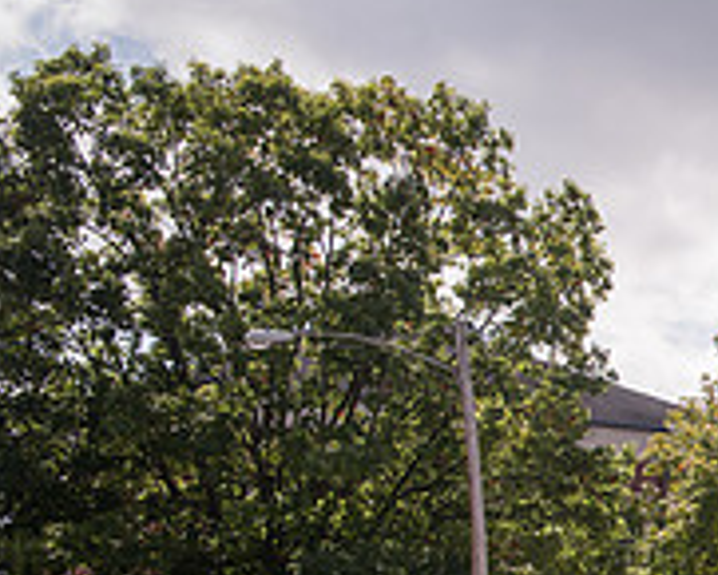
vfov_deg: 15.0
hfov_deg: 16.9
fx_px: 2169
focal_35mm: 102
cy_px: 486
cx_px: 1099
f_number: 6.3
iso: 250
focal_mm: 34
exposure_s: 1/320
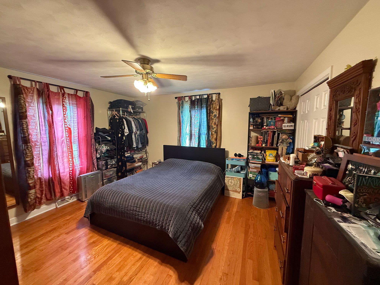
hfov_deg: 102.1
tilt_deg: -5.6
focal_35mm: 14
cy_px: 142
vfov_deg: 85.7
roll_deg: +0.2
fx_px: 154
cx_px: 190
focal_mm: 2.22
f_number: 2.2
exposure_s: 1/60
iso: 640
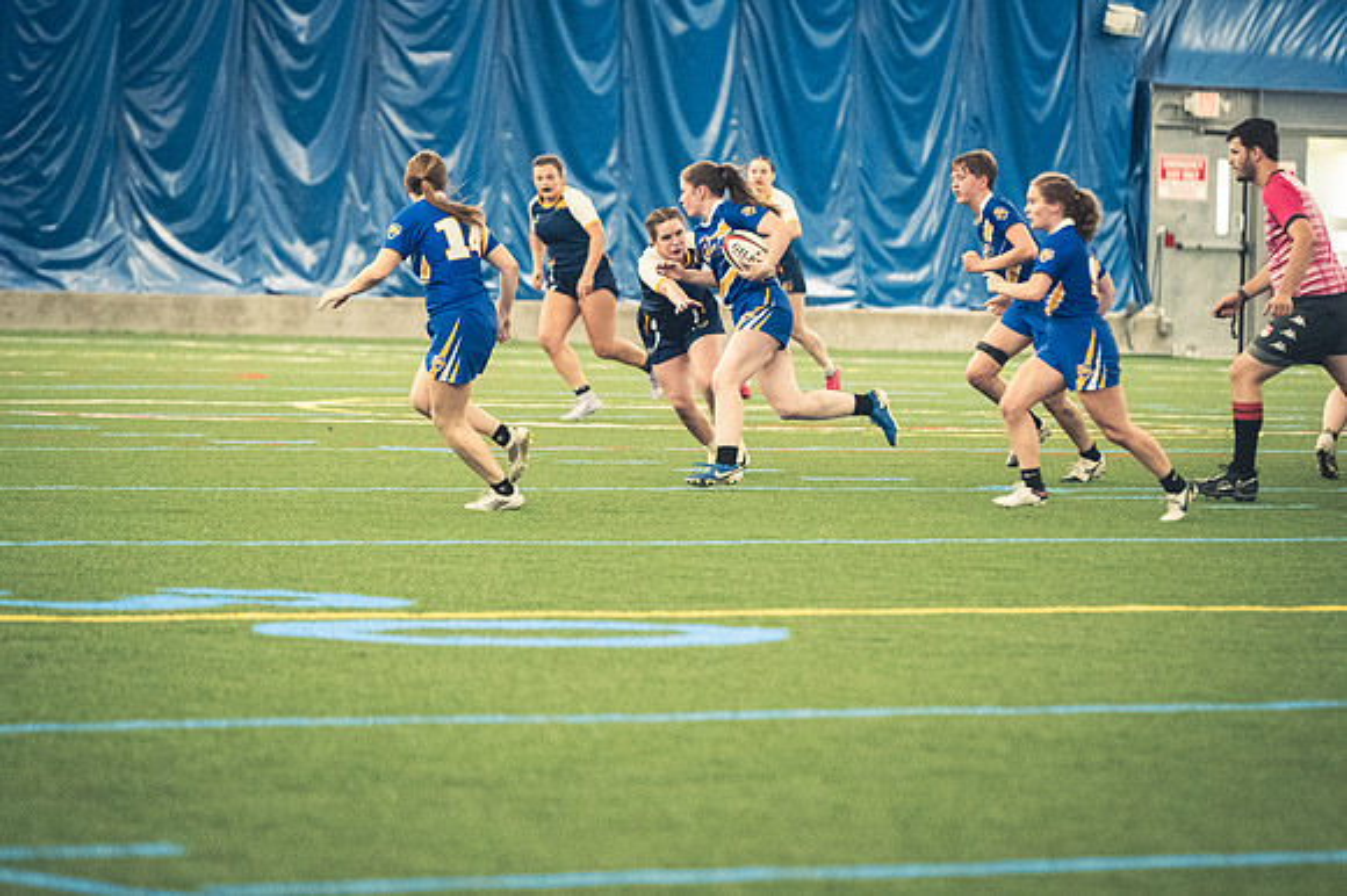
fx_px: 9797
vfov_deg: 5.2
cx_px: 674
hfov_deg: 7.9
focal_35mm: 262
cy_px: 448
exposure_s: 1/500
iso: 12800
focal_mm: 175
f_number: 2.8
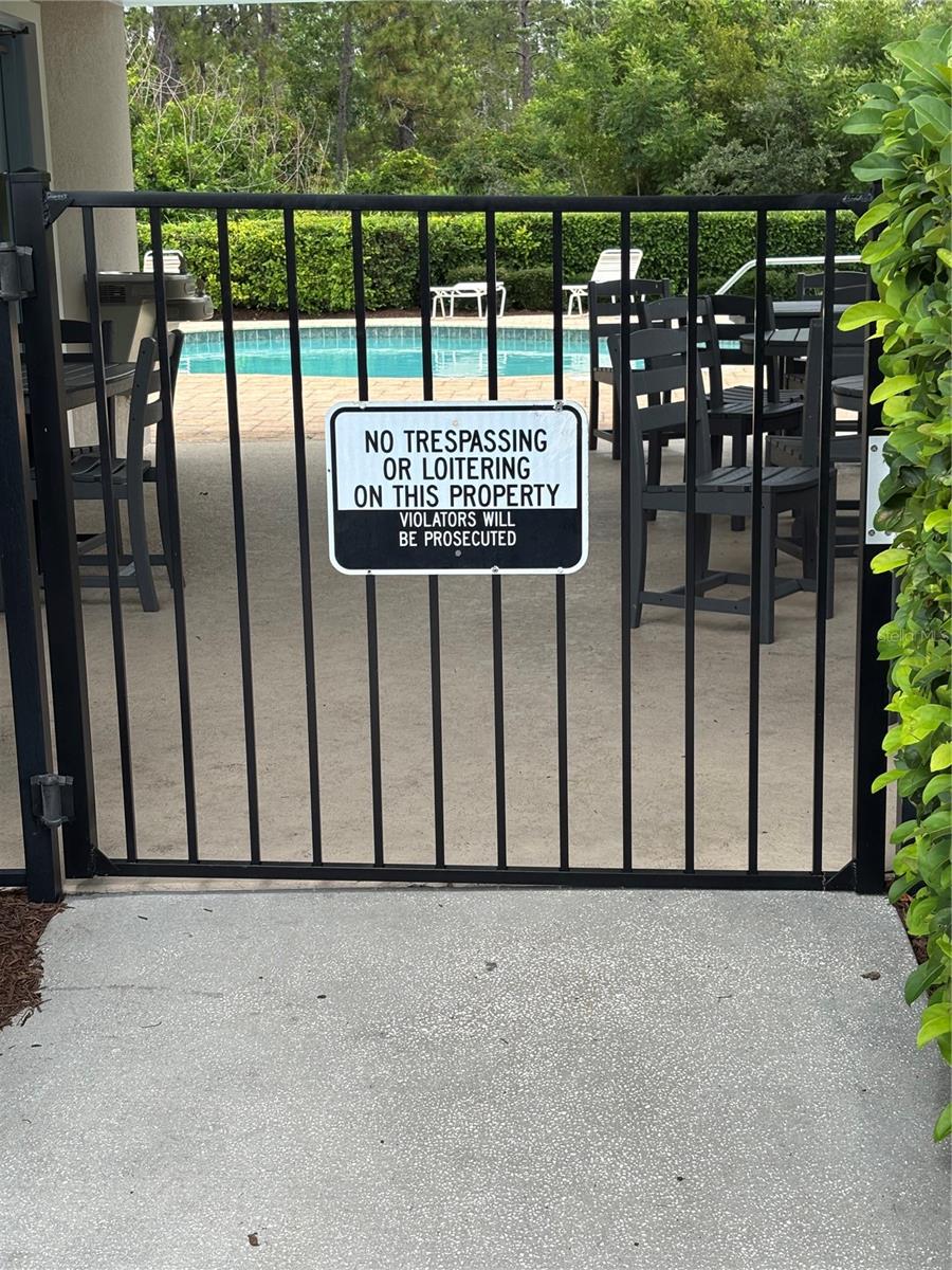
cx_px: 476
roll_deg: +0.9
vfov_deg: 36.8
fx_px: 1907
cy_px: 635
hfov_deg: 28.0
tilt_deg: -14.9
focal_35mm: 52
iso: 32
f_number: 1.6
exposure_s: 1/1037
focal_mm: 5.96
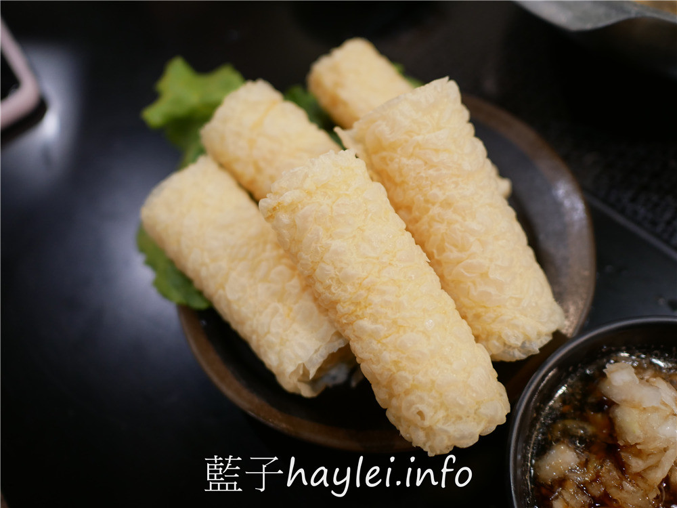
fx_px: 587
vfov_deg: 46.8
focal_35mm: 30
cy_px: 254
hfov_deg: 60.0
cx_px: 338
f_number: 1.7
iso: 320
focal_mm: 15
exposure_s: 1/60
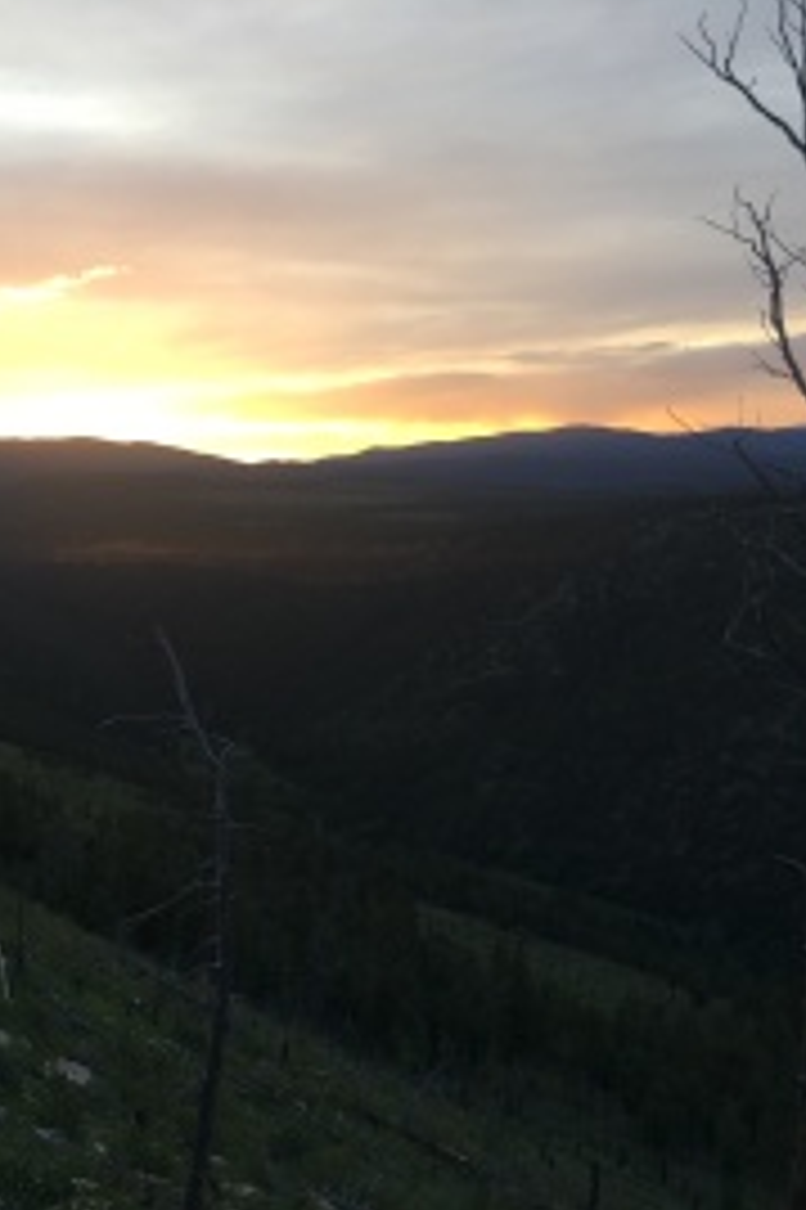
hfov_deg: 31.1
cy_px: 607
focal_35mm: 41
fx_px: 1379
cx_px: 86
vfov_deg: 47.4
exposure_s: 1/60
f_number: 2.2
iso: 25
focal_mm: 4.15
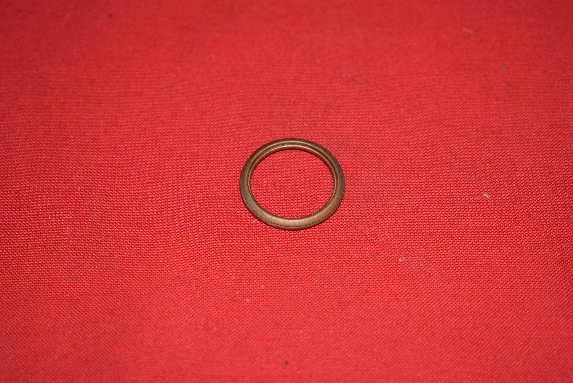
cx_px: 286
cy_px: 192
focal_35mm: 72
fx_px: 1147
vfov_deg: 19.0
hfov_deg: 28.1
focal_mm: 48
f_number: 5.3
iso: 400
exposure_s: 1/200
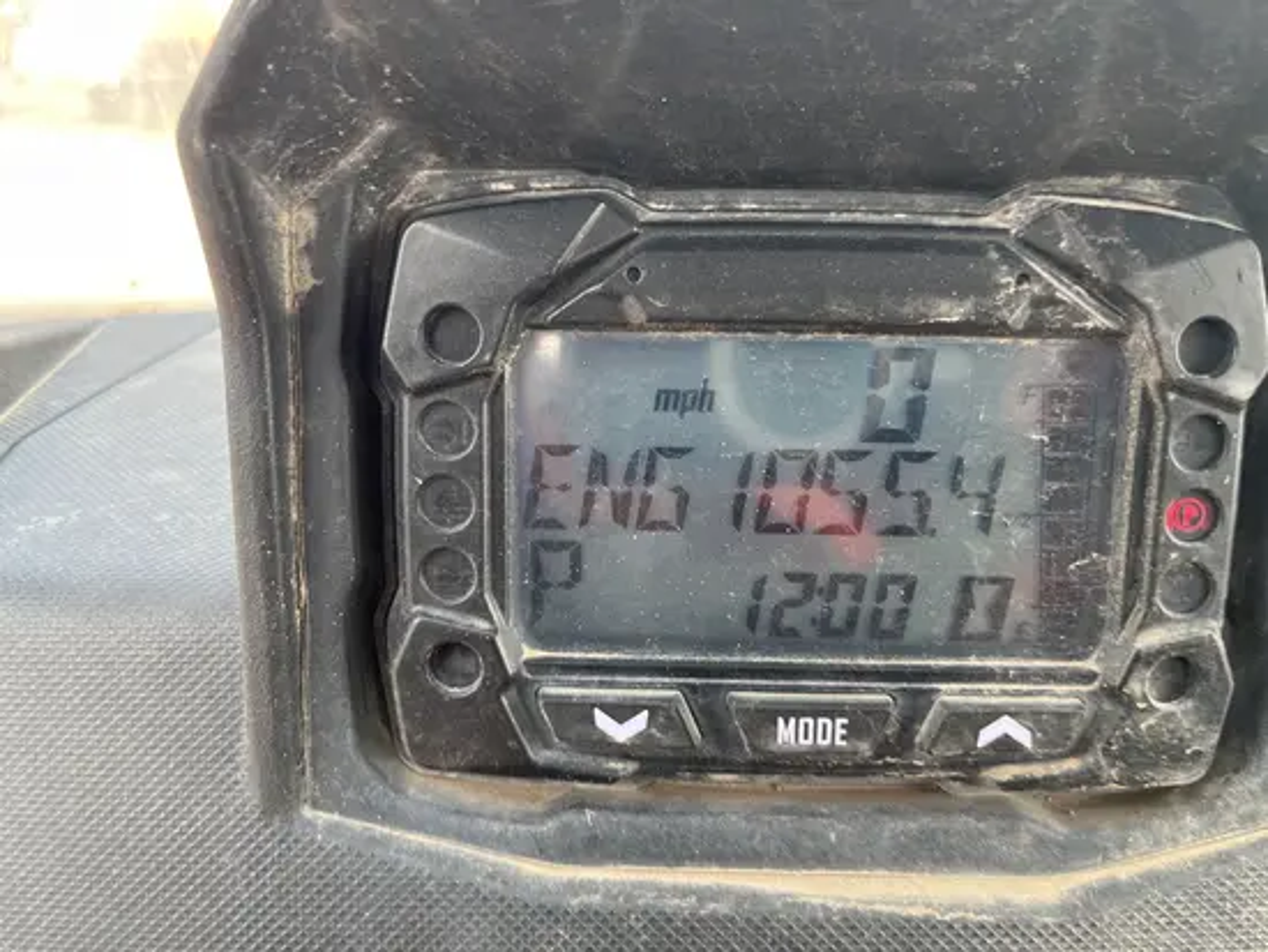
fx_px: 953
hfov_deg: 67.3
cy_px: 476
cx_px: 634
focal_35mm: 26
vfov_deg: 53.1
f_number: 1.6
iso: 40
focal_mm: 5.1
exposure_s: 1/164
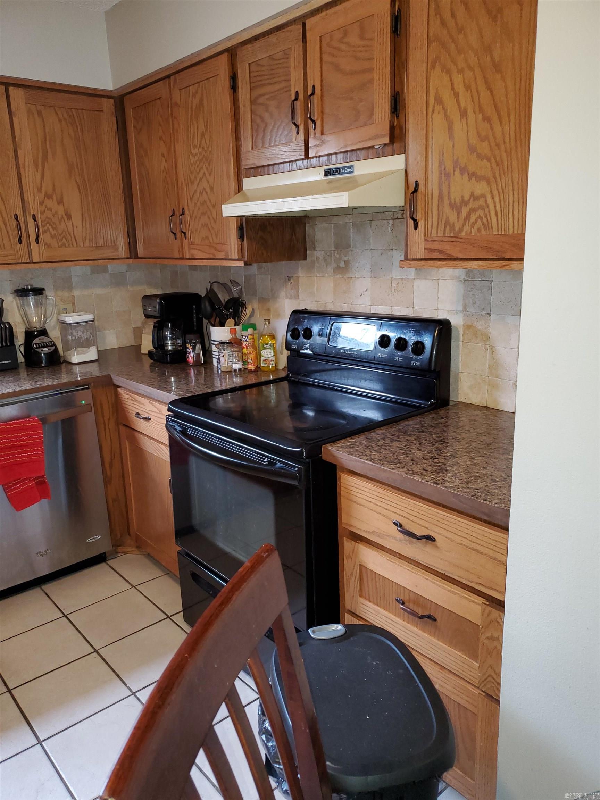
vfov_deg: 67.3
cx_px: 300
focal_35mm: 26
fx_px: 601
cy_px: 400
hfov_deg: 53.1
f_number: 1.5
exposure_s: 1/24
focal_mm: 4.3
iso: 160
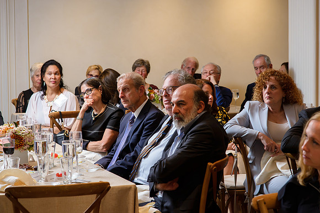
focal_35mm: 100
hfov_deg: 20.4
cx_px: 160
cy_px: 106
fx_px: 889
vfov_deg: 13.7
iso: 640
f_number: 6.3
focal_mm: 100
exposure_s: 1/30
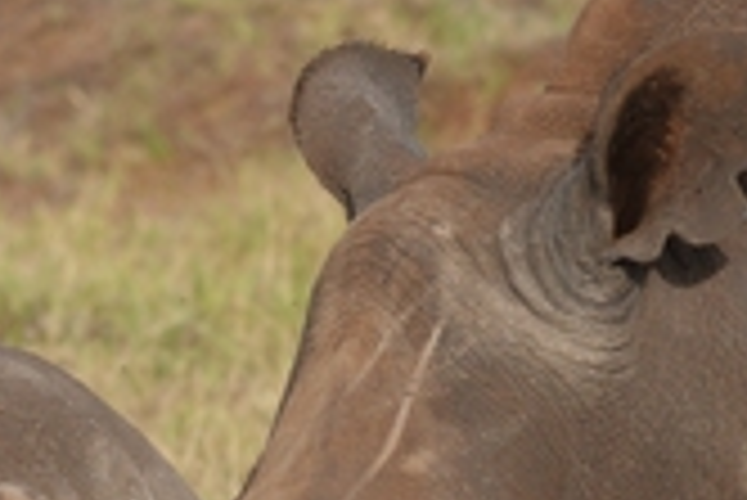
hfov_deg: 1.2
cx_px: 4
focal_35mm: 1677
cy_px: 705
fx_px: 34827
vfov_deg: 0.8
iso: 200
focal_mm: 159.66
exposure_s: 1/500
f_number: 4
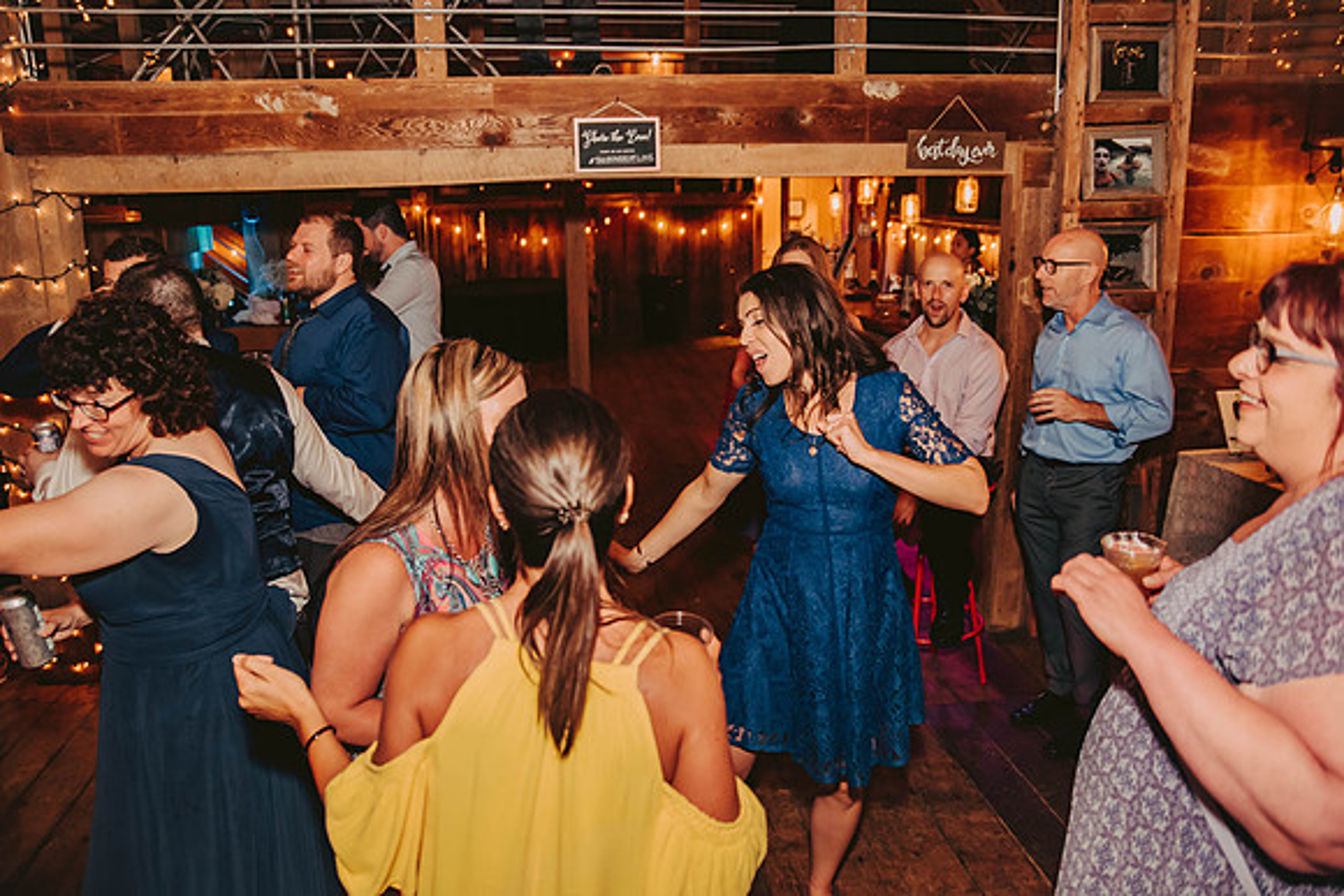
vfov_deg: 44.3
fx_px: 1102
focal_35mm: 30
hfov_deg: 62.7
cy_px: 448
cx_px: 672
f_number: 2.8
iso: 1250
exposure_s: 1/125
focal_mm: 28
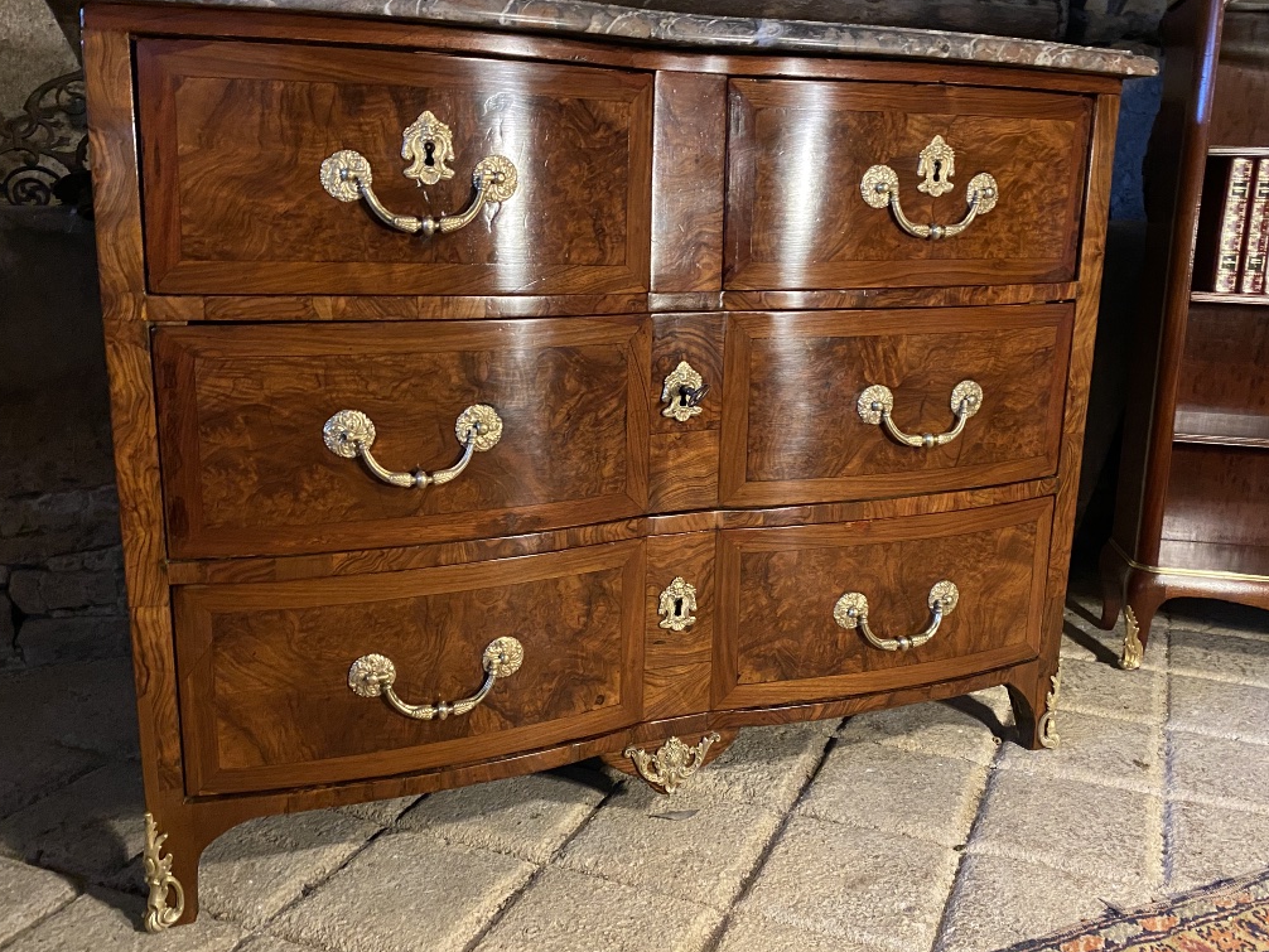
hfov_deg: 58.3
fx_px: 1137
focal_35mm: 31
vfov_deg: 45.5
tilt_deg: -11.1
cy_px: 467
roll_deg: -0.4
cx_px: 657
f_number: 1.8
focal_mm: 4.25
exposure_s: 1/25
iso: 640
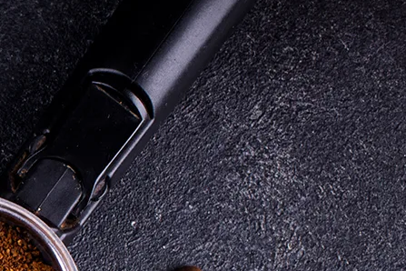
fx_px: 2549
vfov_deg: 6.0
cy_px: 493
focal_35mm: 226
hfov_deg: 8.5
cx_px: -478
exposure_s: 1/80
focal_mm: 50
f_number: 9
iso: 100
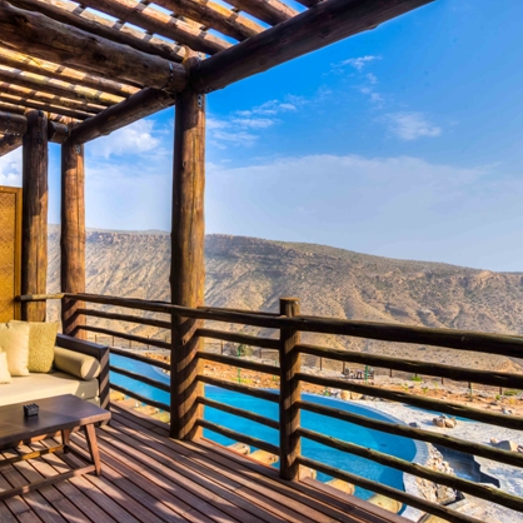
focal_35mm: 26
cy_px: 262
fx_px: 444
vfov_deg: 60.9
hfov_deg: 59.6
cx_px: 175
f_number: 11
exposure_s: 1/100
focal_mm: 20
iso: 100
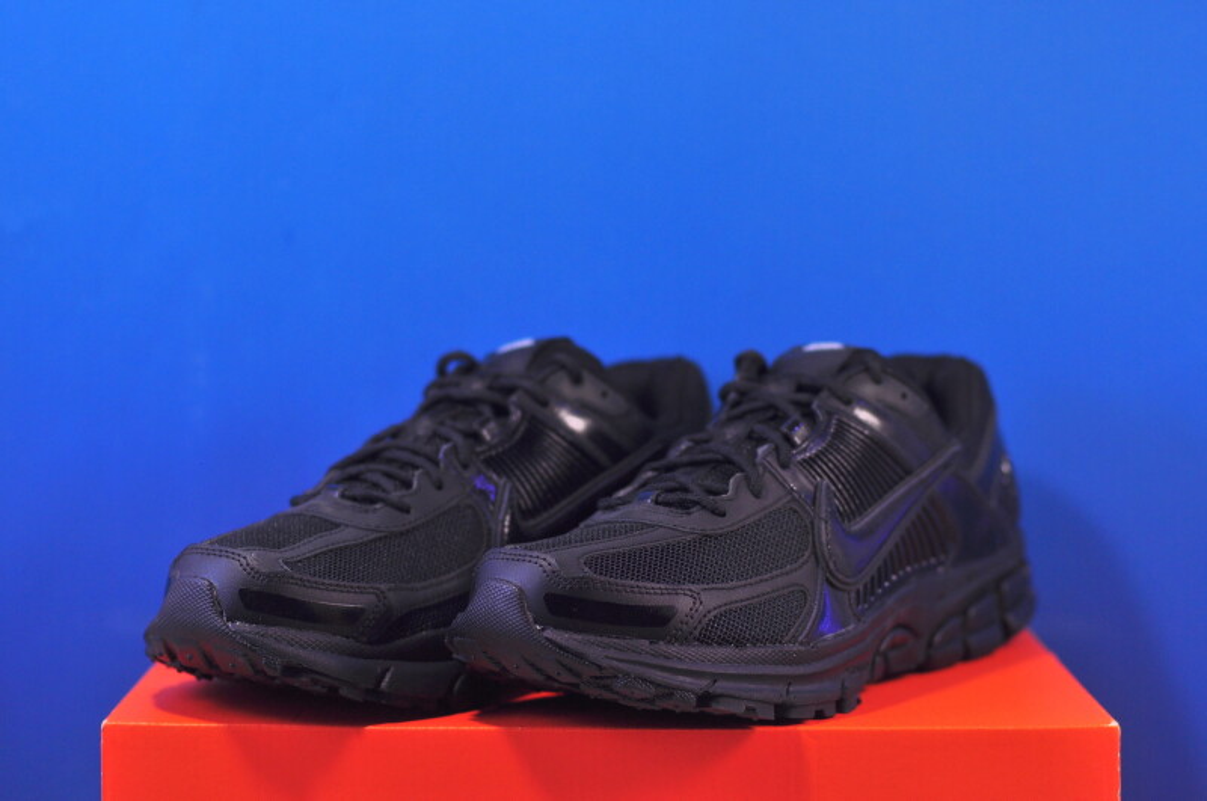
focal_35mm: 75
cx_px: 604
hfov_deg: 27.0
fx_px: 2511
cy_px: 400
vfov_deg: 18.1
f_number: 2.5
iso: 250
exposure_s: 1/320
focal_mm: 50
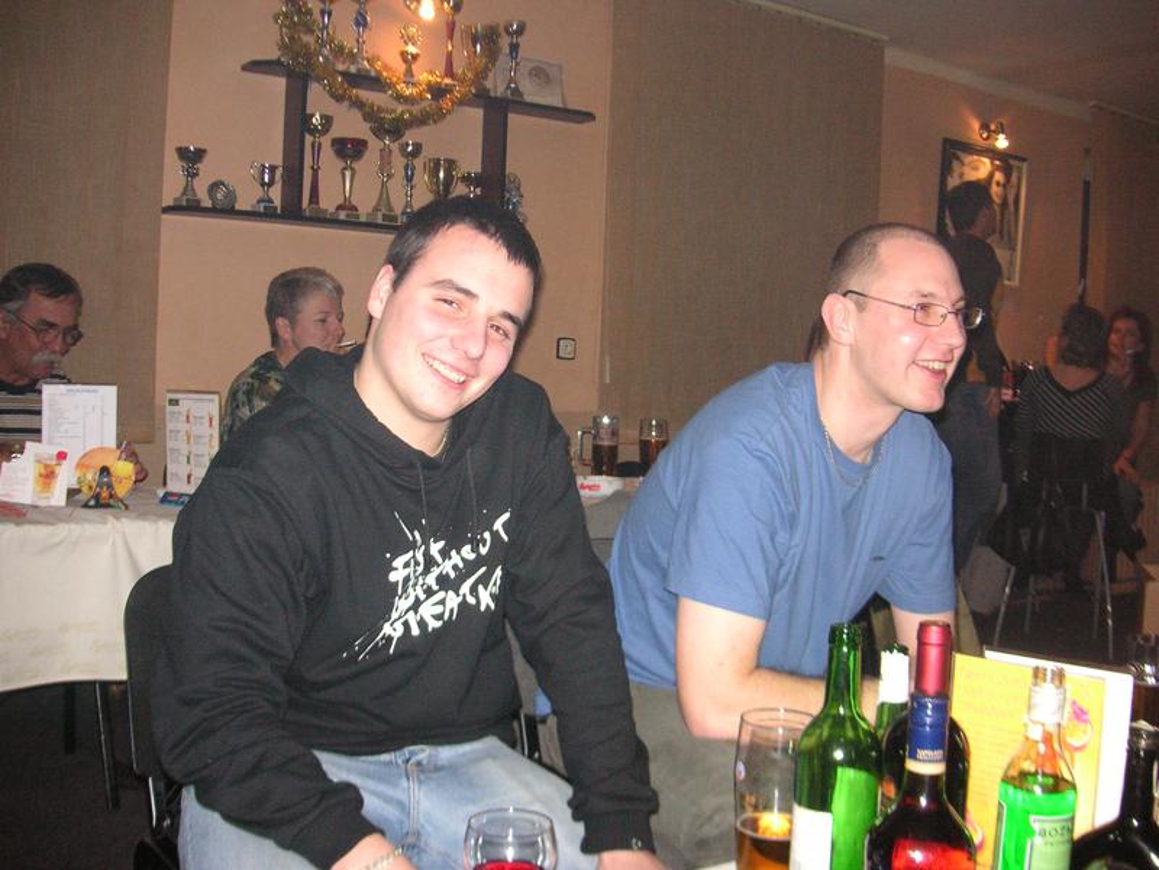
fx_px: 1239
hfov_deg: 50.1
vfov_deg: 38.7
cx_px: 580
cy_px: 435
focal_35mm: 37
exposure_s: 1/45
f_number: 2.8
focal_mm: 6.1
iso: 160
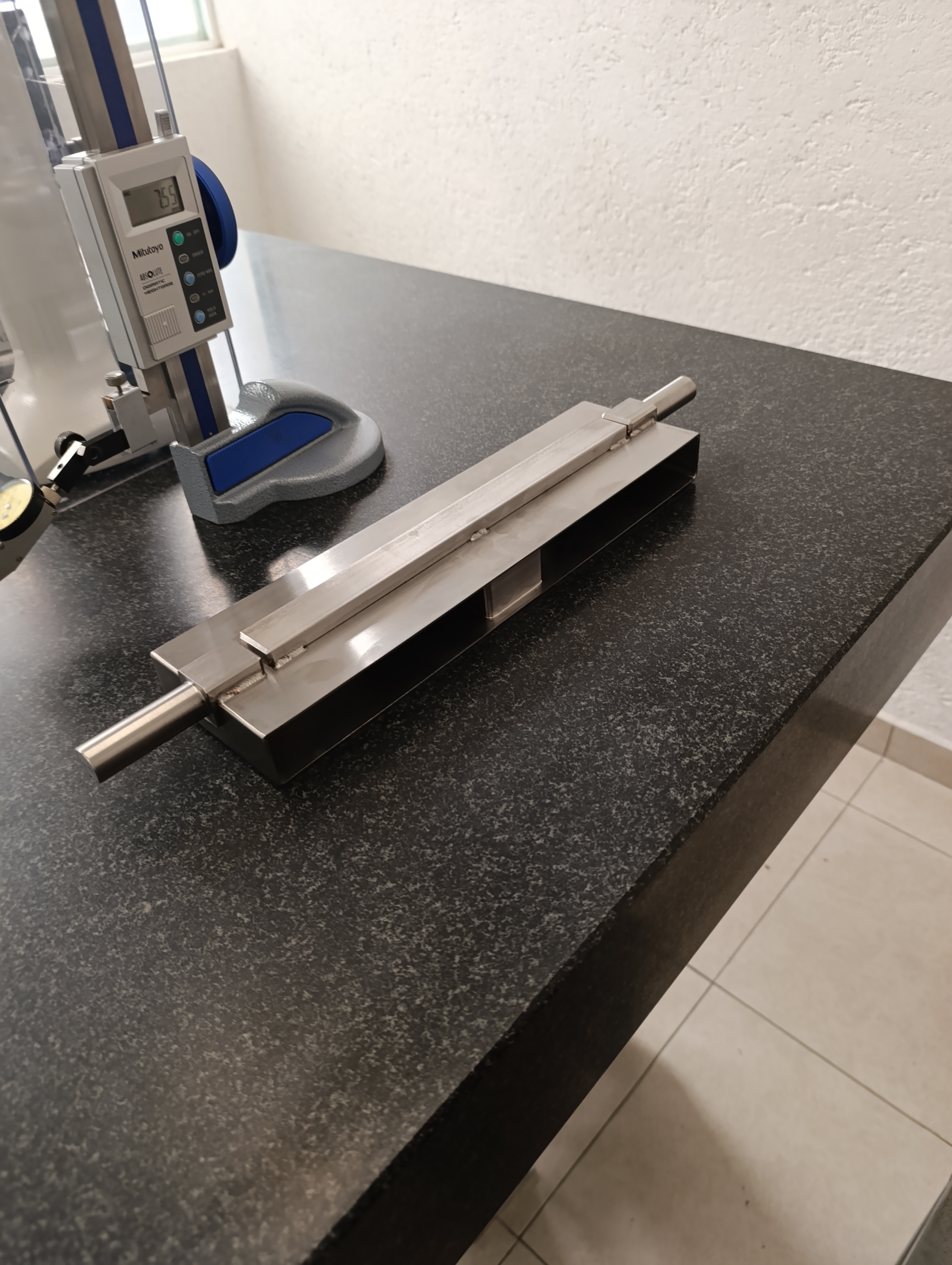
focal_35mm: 23
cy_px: 632
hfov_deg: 59.0
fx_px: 841
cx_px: 476
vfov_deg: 73.8
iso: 800
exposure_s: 1/120
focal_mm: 6.14
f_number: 1.6
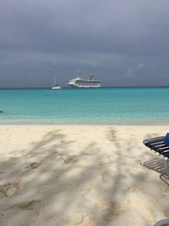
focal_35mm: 30
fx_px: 195
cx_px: 84
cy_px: 115
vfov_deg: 60.0
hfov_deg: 46.8
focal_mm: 4.15
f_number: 2.2
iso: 32
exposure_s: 1/7937
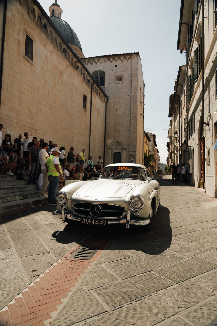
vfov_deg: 73.8
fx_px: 217
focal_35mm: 24
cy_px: 163
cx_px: 108
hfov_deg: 53.1
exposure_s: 1/500
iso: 100
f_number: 4
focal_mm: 24
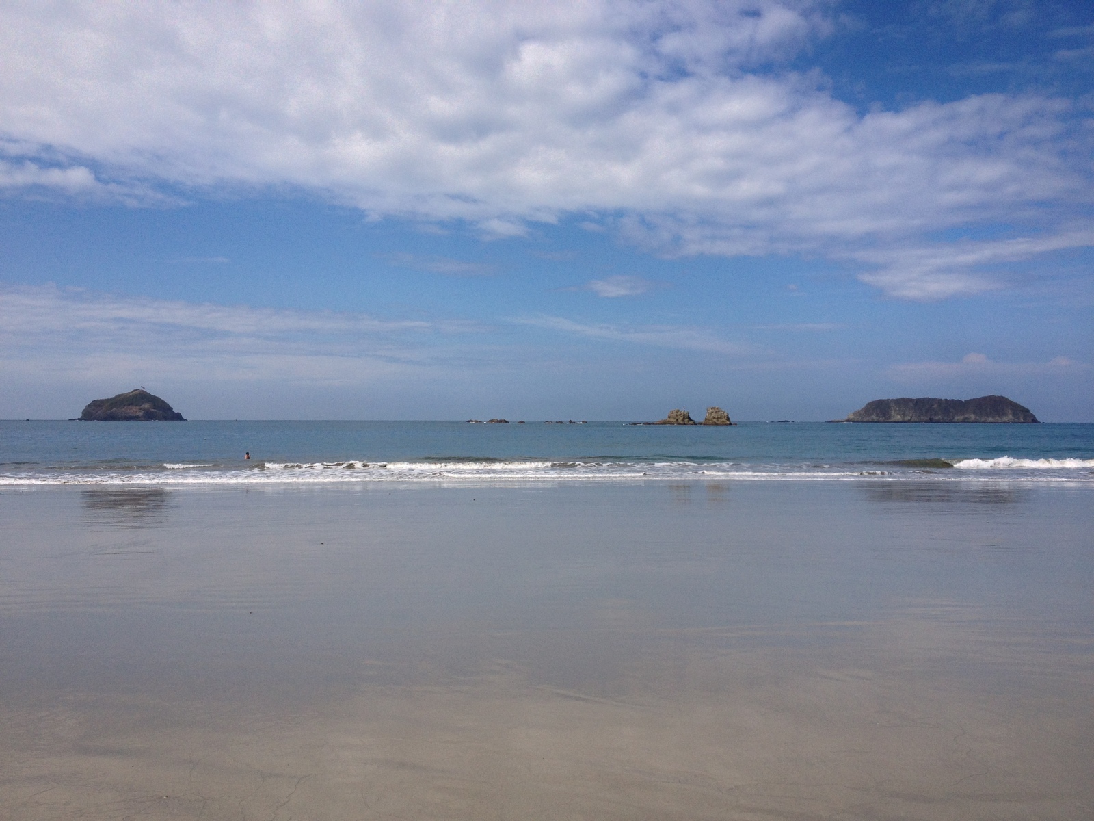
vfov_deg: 40.7
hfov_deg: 52.6
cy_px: 410
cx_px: 547
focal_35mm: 35
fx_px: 1106
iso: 50
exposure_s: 1/3247
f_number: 2.4
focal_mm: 4.28
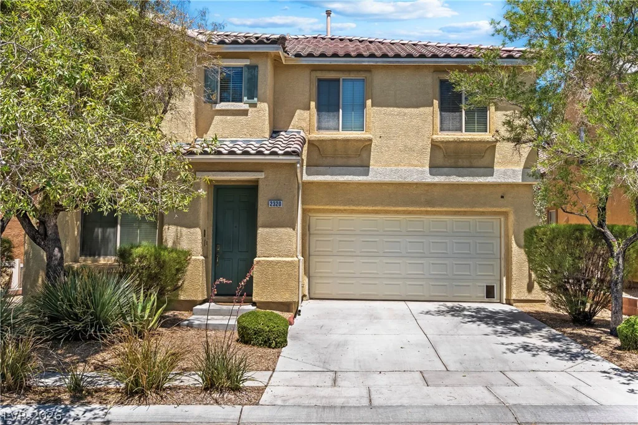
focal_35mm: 34
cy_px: 212
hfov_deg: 55.8
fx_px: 602
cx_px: 319
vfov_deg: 38.9
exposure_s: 1/8000
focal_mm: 23
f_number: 8
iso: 400
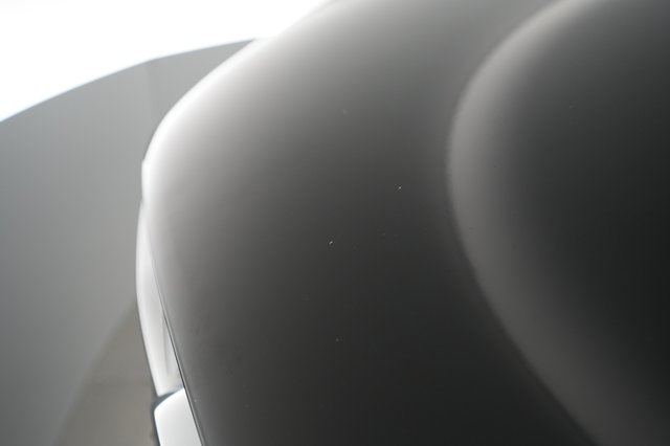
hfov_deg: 65.5
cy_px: 223
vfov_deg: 46.4
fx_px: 521
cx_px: 335
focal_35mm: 28
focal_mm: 28
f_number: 4
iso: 1250
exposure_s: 1/80
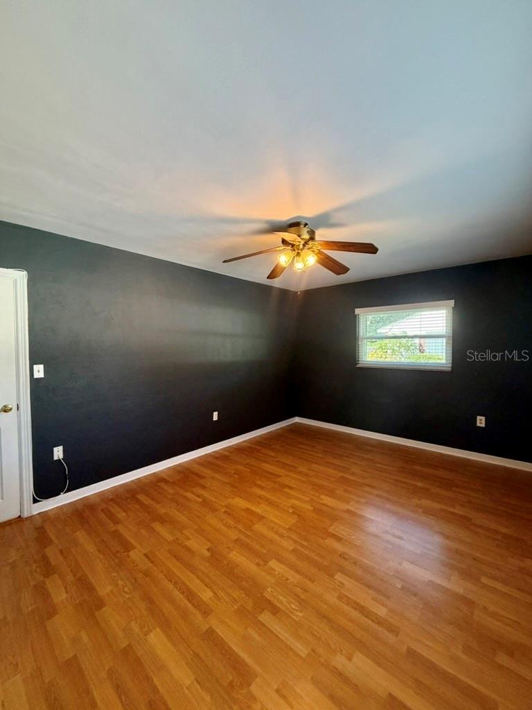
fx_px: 287
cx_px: 266
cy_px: 355
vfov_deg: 102.1
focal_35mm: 14
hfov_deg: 85.7
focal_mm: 2.22
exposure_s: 1/60
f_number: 2.2
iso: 250
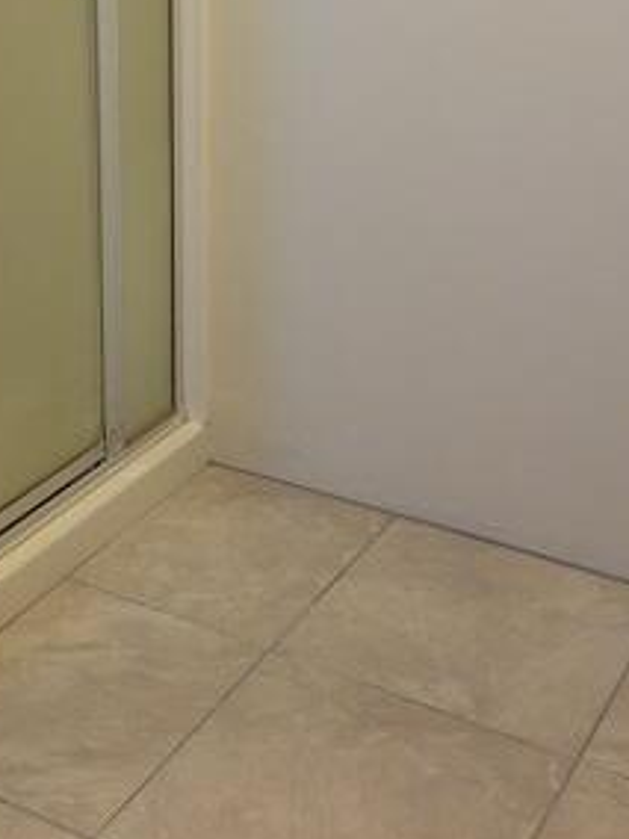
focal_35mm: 63
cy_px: 71
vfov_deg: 29.4
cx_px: 192
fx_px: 1526
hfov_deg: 23.1
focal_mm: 5.9
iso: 200
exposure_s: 1/60
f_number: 2
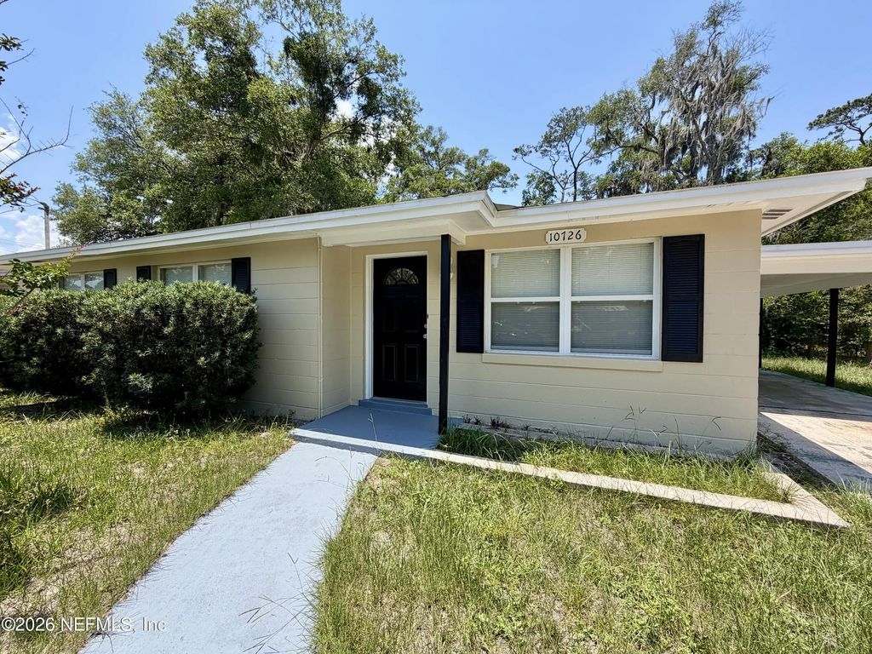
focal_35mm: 14
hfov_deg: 102.1
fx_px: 353
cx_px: 436
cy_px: 327
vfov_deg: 85.7
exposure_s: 1/770
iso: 25
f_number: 2.2
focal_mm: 2.22
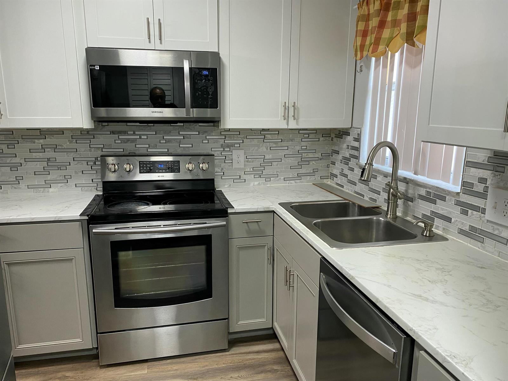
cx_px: 254
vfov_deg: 53.1
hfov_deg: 67.3
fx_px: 382
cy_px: 190
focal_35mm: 26
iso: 100
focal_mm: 4.25
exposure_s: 1/60
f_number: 1.8
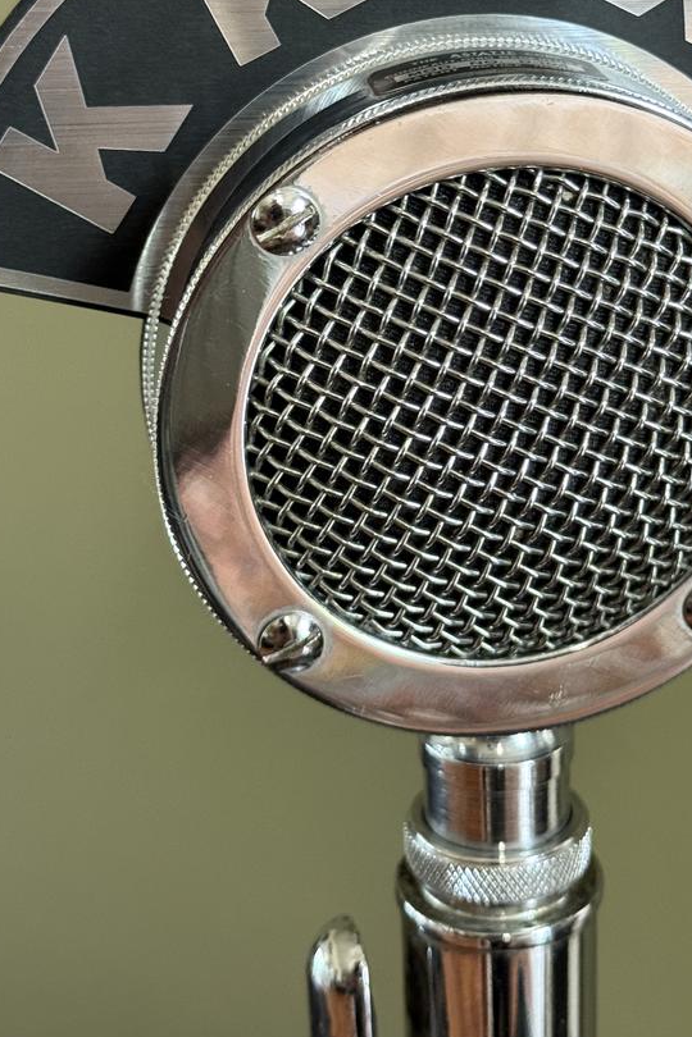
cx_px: 459
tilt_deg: -16.4
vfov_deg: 27.1
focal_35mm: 74
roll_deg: +2.3
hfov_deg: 18.4
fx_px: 2133
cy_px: 309
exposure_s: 1/40
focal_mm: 6.76
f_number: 1.78
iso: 250
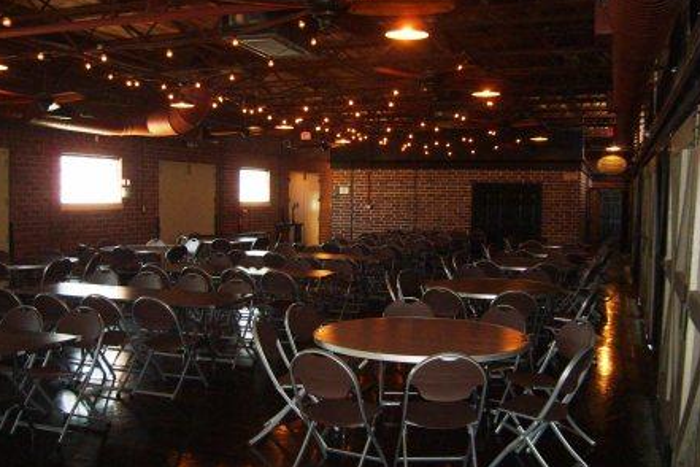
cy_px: 230
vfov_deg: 35.9
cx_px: 351
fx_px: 719
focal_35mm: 37
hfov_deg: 51.9
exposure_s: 1/45
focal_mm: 5.8
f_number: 2.8
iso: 235
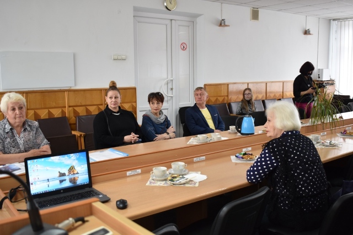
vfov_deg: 36.9
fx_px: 353
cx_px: 176
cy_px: 118
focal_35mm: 36
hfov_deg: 53.1
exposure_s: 1/30
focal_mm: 24
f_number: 4
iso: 500
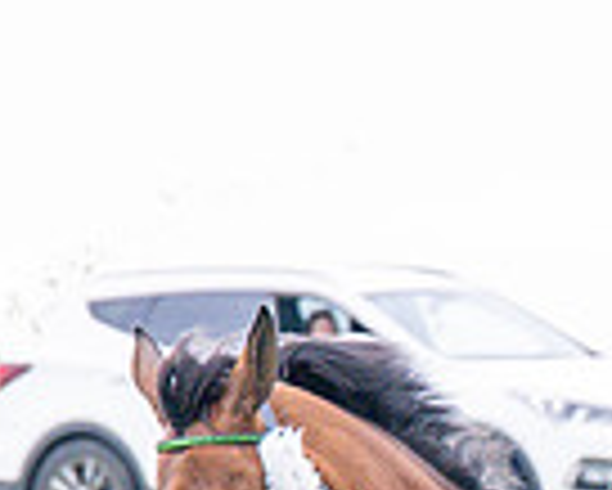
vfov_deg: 2.0
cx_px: 797
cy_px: 1059
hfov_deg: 2.5
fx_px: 14211
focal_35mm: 784
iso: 400
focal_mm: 92
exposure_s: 1/1250
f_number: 4
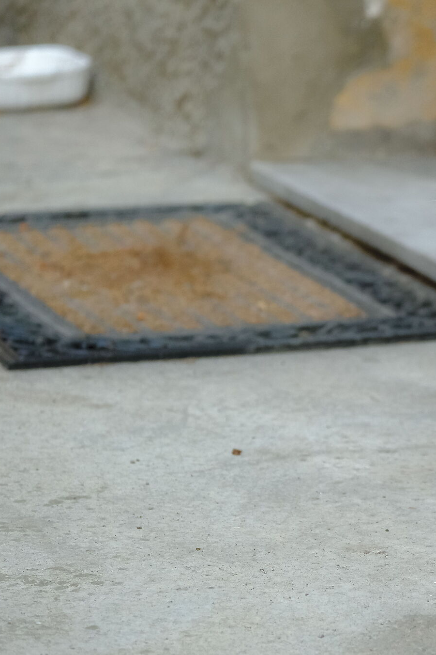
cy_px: 329
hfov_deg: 6.0
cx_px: 551
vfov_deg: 9.0
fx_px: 4161
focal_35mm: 229
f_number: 3.9
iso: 2500
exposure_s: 1/160
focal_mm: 86
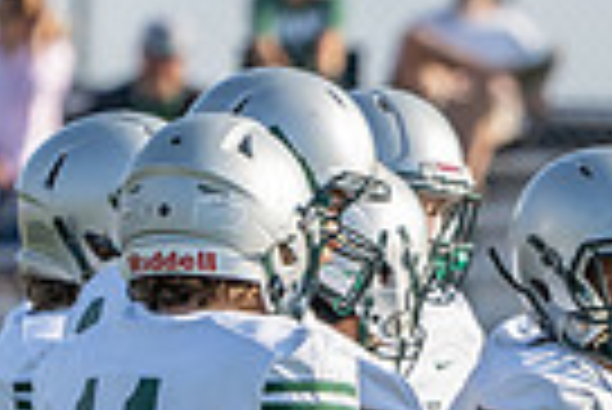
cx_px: 765
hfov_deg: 1.6
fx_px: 21272
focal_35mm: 1250
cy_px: 665
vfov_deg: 1.1
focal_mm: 294
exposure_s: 1/1250
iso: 320
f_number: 5.6
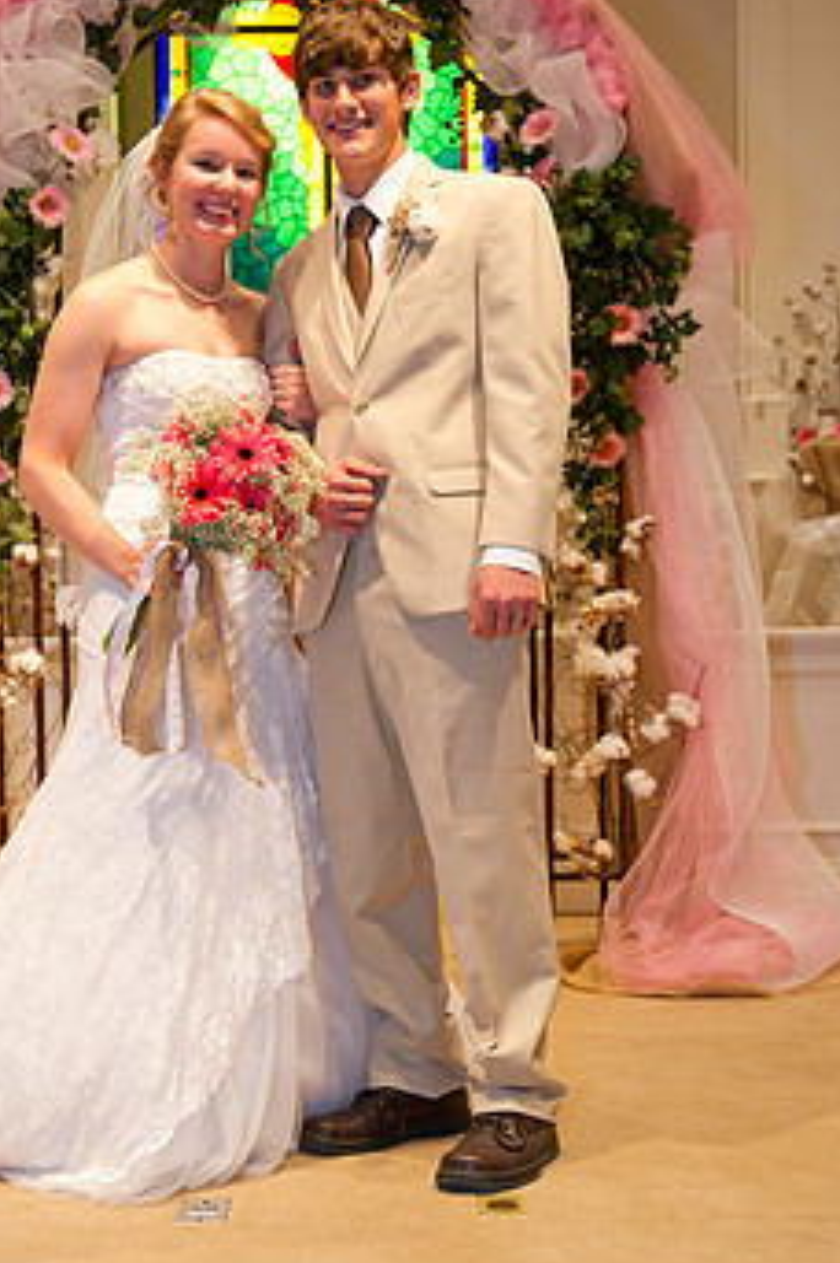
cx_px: 370
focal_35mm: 59
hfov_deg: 22.9
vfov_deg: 34.0
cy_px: 604
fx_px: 2069
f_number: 4.5
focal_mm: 45
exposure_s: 1/125
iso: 1600
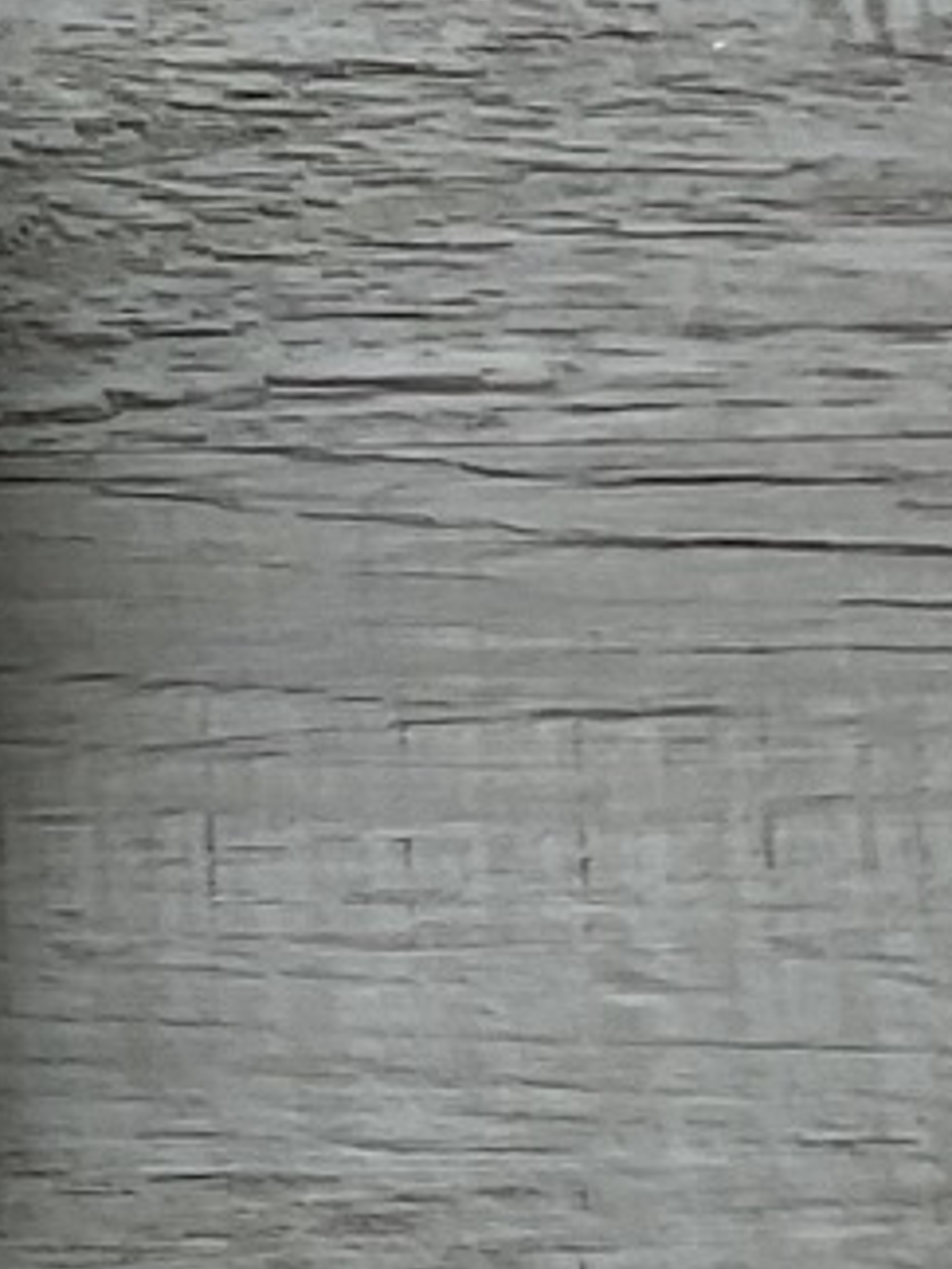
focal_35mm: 179
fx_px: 6564
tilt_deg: -79.8
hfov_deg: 7.4
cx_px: -1849
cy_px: 431
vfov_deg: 11.0
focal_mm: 3
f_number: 1.8
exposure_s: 1/149
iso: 16
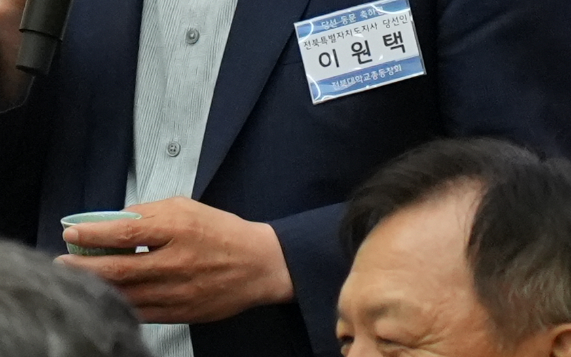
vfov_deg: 2.2
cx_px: 171
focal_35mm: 603
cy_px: -355
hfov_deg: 3.5
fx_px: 9384
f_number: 2.8
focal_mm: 75
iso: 3200
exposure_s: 1/1000
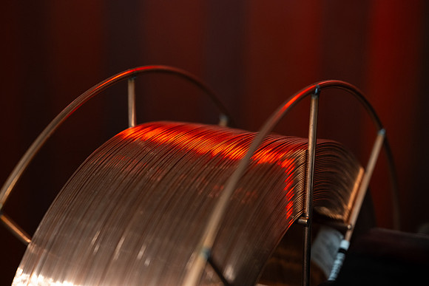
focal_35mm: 70
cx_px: 214
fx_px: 834
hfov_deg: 28.8
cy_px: 143
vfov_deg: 19.5
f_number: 4.5
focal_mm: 70
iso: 800
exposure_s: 1/100
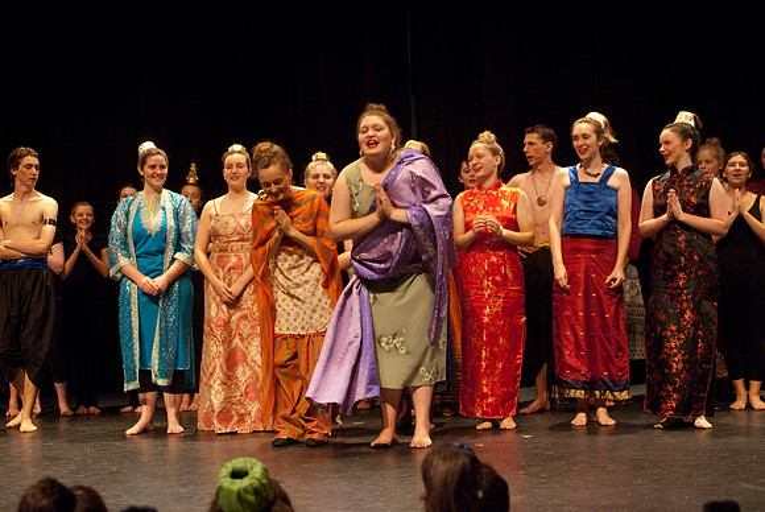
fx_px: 1085
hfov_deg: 38.8
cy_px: 256
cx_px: 382
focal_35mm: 51
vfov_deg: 26.5
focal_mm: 34
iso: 1000
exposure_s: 1/125
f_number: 2.8
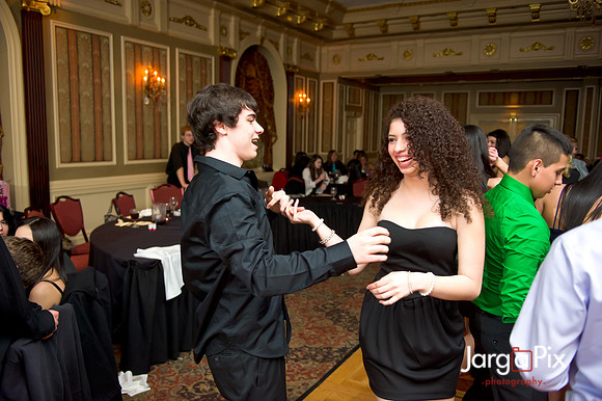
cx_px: 301
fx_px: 535
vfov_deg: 41.1
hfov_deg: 58.7
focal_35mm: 32
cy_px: 200
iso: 1600
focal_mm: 32
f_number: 3.2
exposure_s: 1/125
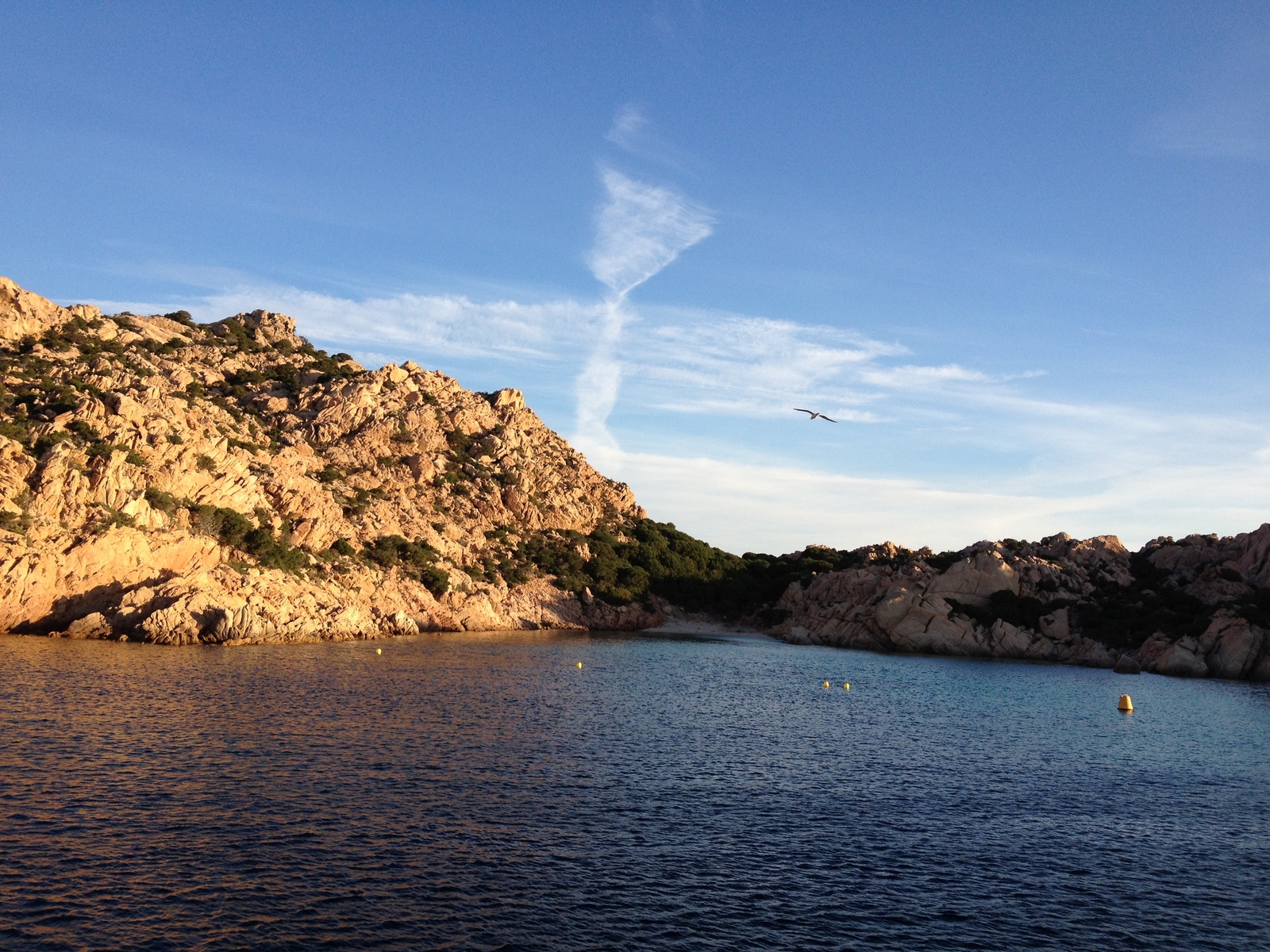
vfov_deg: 40.7
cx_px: 635
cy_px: 476
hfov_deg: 52.6
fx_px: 1284
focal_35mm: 35
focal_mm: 4.28
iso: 64
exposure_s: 1/951
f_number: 2.4
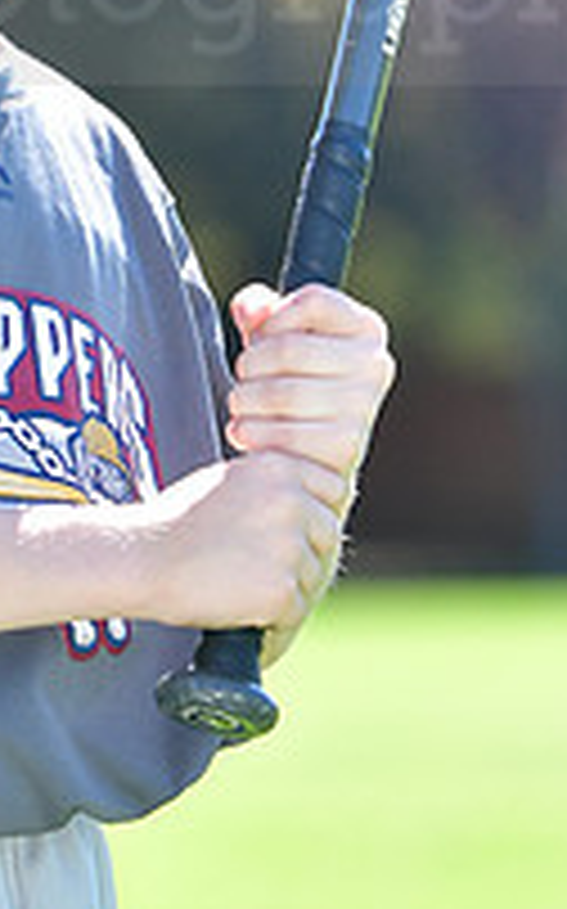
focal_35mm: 528
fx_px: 13073
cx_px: 92
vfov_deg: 4.0
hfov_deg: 2.5
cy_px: -58
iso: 400
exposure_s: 1/1000
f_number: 4.5
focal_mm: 120
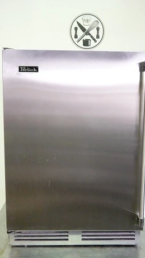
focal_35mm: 42
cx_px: 80
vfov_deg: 48.4
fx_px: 287
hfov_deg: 28.3
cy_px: 135
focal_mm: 13.56
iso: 3200
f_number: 11
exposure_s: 1/15
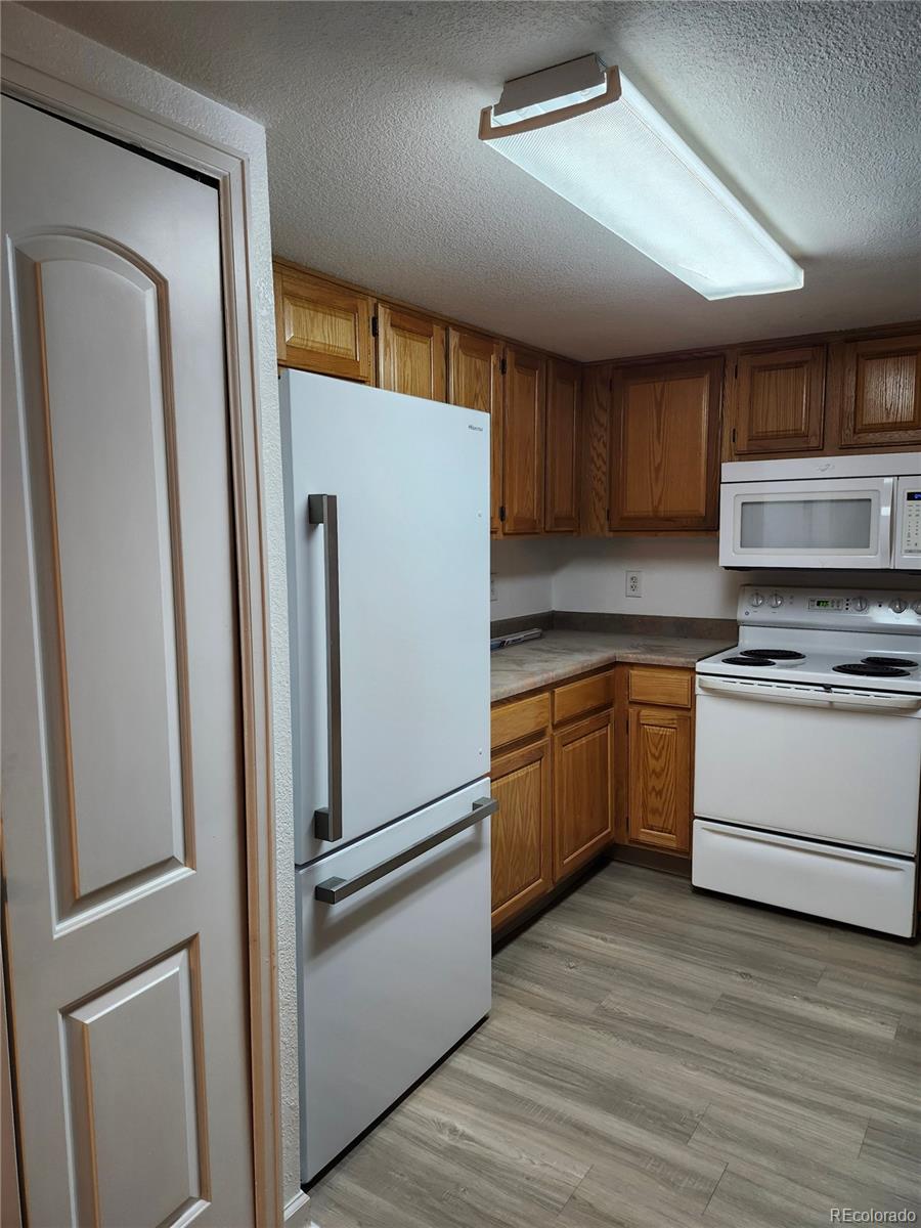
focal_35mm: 23
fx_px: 816
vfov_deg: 73.9
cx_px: 460
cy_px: 614
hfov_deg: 58.9
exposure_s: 1/120
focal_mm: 5.54
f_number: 1.8
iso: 125
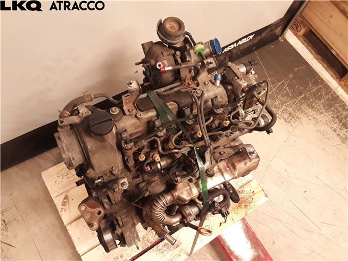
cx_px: 174
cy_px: 130
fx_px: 281
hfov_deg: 63.4
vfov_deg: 49.7
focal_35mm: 28
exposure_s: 1/25
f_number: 1.9
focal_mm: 2.91
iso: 100
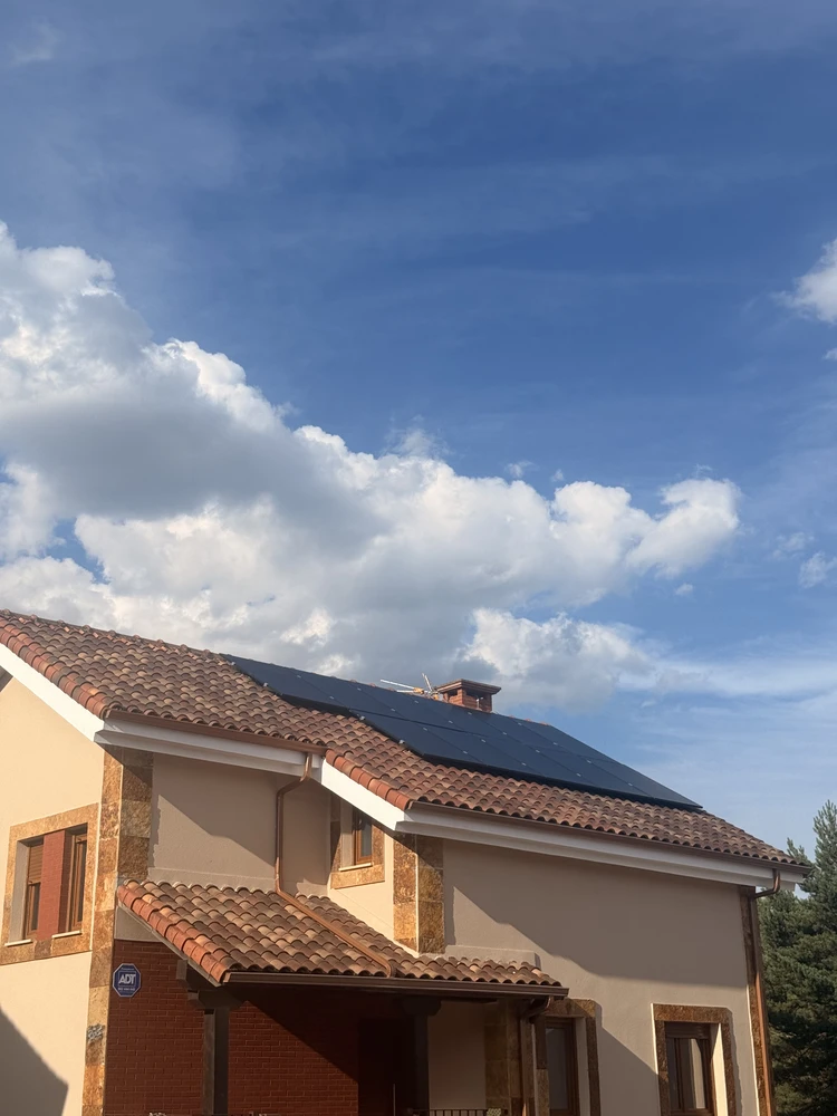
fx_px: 1547
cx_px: 418
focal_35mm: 48
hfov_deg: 30.3
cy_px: 558
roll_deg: +0.6
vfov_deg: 39.7
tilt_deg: +20.1
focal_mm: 6.76
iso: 64
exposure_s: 1/7143
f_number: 1.78
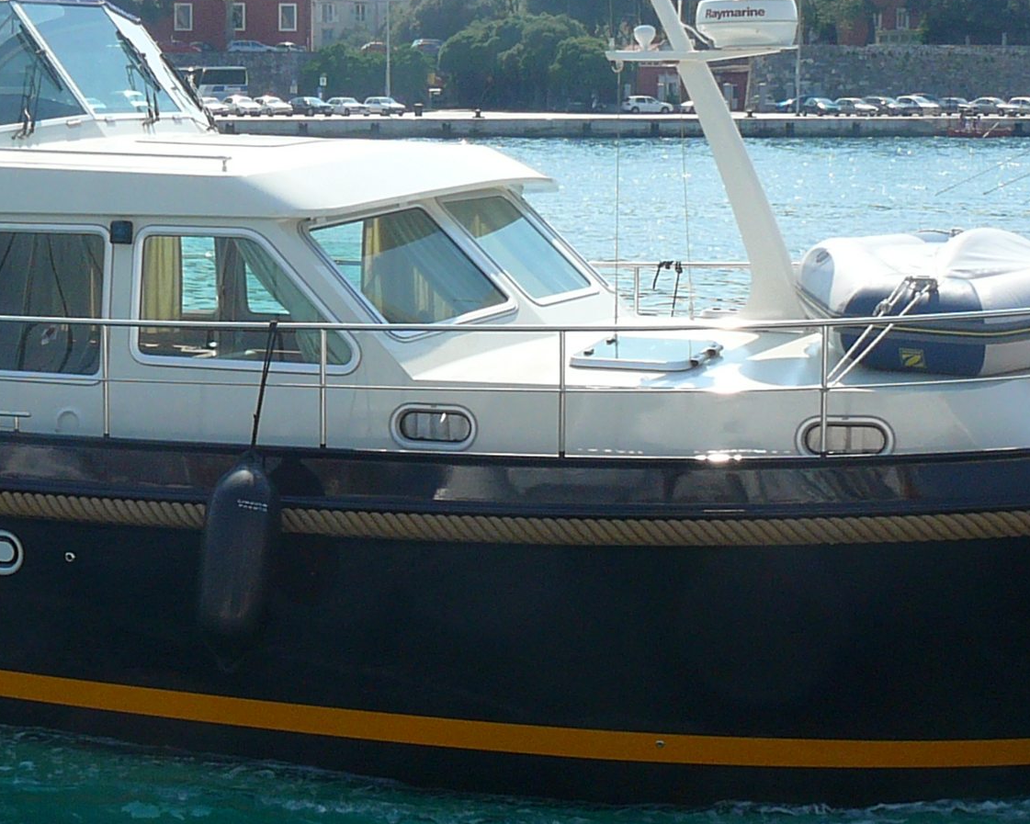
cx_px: 321
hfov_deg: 24.3
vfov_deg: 19.7
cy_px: 368
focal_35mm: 78
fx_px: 2378
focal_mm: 5.2
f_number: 5
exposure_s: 1/400
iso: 80
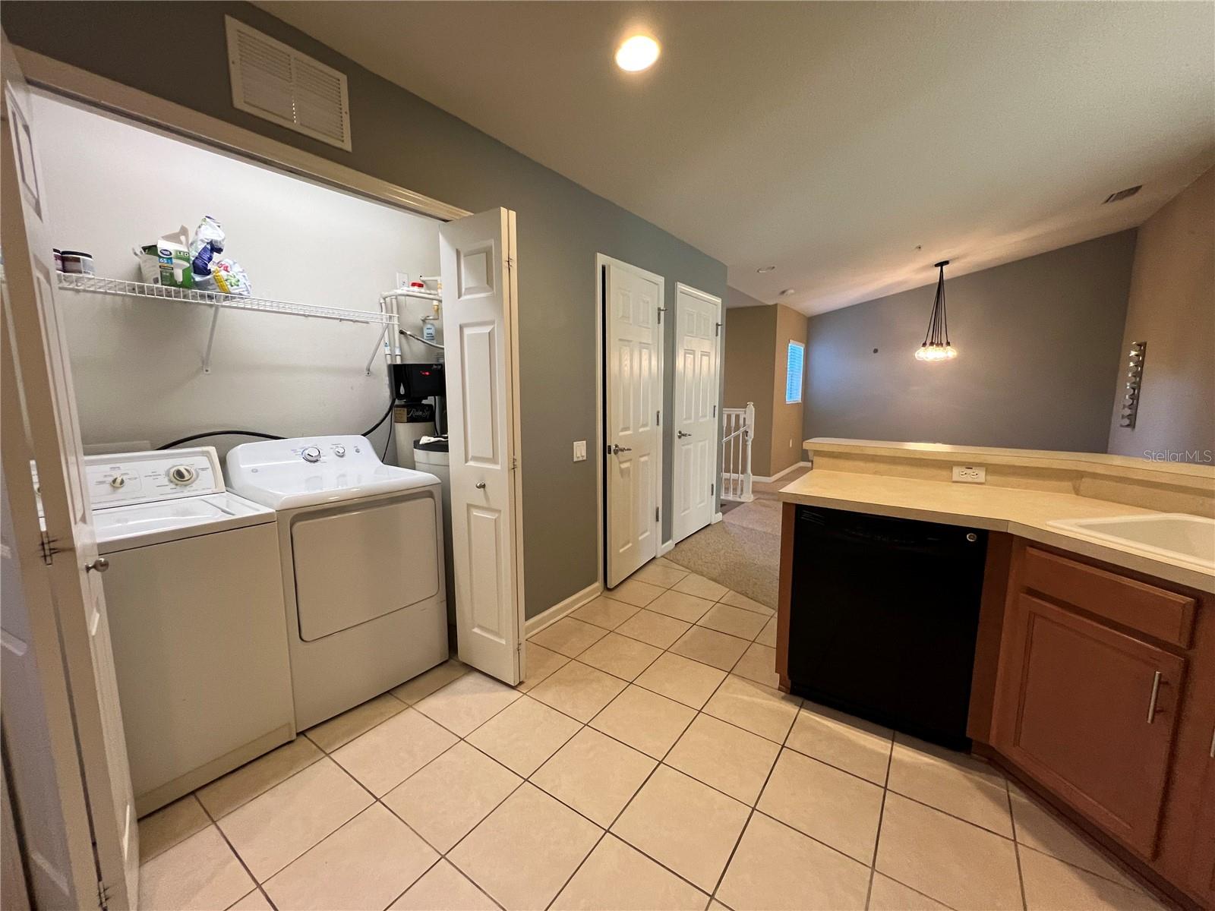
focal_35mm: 13
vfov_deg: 89.9
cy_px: 456
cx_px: 608
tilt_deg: -7.4
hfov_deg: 106.2
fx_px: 456
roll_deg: +0.1
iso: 320
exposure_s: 1/60
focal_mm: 1.57
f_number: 1.8
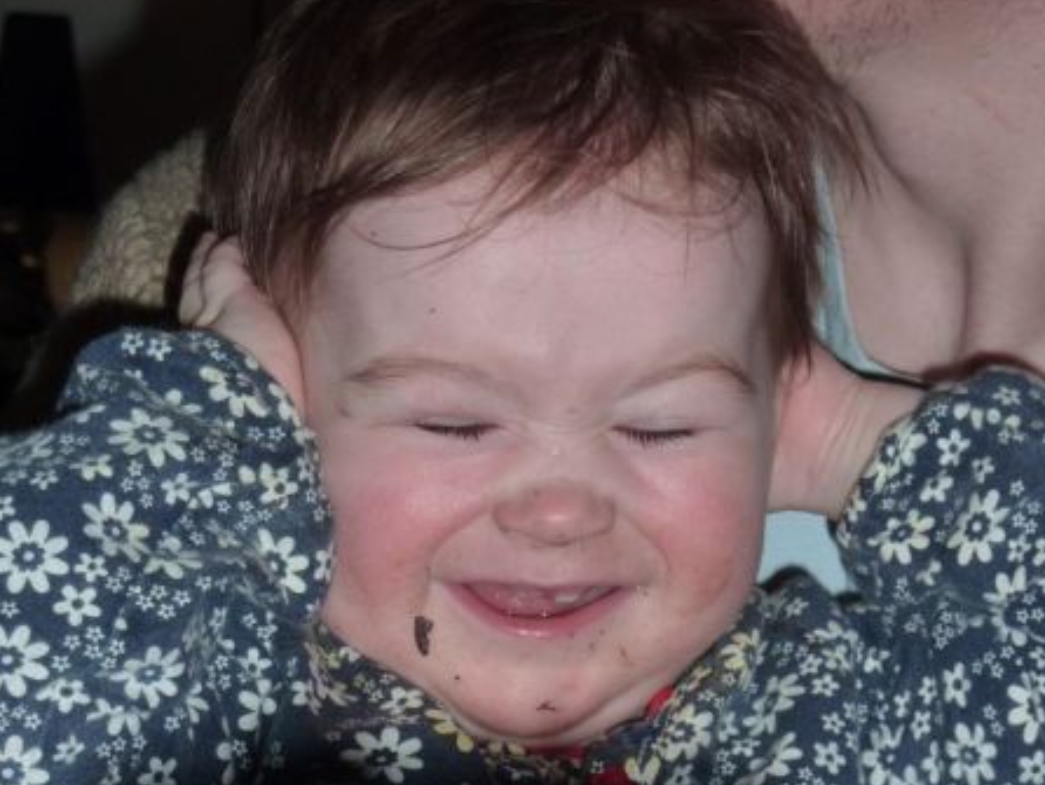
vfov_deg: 12.2
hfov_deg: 16.3
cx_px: 520
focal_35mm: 121
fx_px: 3655
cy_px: 614
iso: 125
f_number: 4.3
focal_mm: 14.7
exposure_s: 1/125
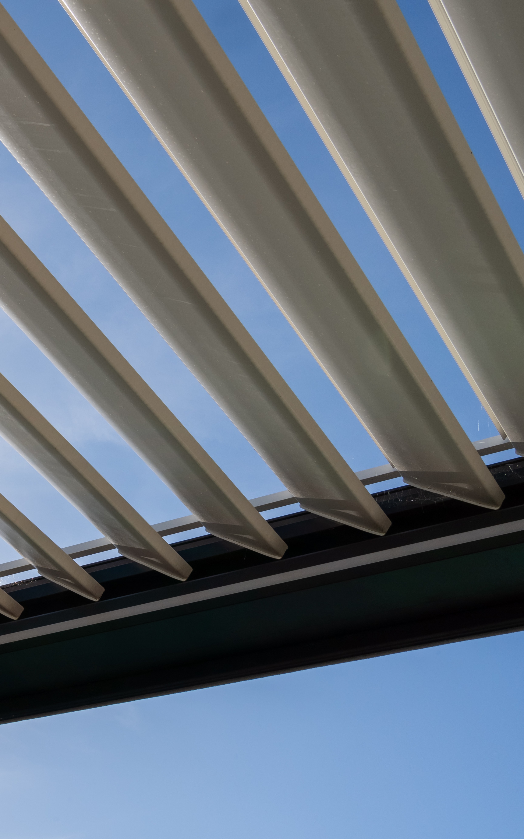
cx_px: -55
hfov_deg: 22.6
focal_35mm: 54
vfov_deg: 37.5
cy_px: 418
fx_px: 1234
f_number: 20
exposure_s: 1/80
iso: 100
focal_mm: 35
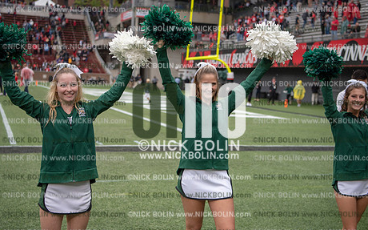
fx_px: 541
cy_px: 121
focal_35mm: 54
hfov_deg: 37.5
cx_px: 189
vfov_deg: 23.9
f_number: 2.8
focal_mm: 42
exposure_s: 1/1000
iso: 250
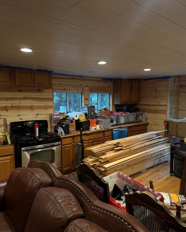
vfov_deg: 66.0
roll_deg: -0.2
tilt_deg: -6.8
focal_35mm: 26
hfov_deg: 54.9
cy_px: 118
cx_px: 94
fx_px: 179
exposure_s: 1/60
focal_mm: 6.76
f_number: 1.78
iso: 160
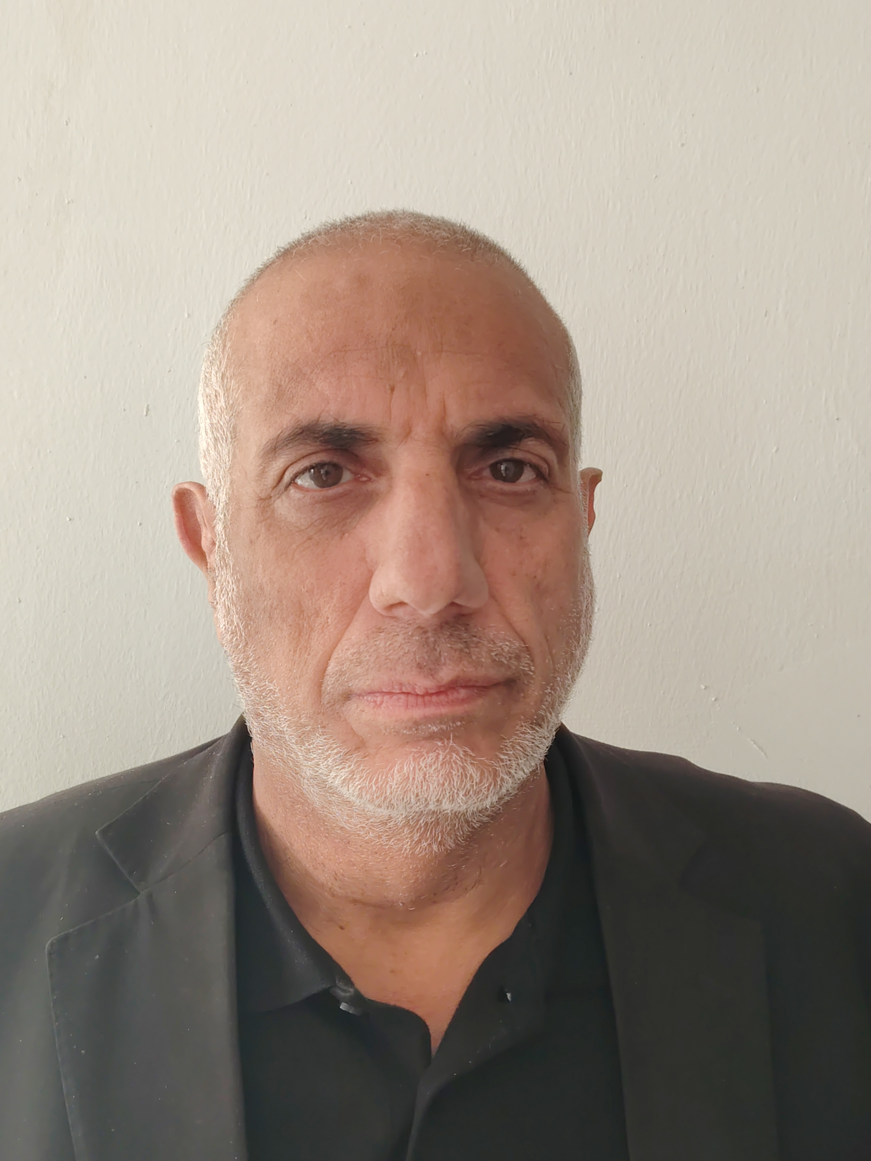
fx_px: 1610
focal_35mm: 48
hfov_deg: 30.3
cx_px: 436
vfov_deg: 39.7
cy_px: 580
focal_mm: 5.25
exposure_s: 1/50
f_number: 1.75
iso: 227
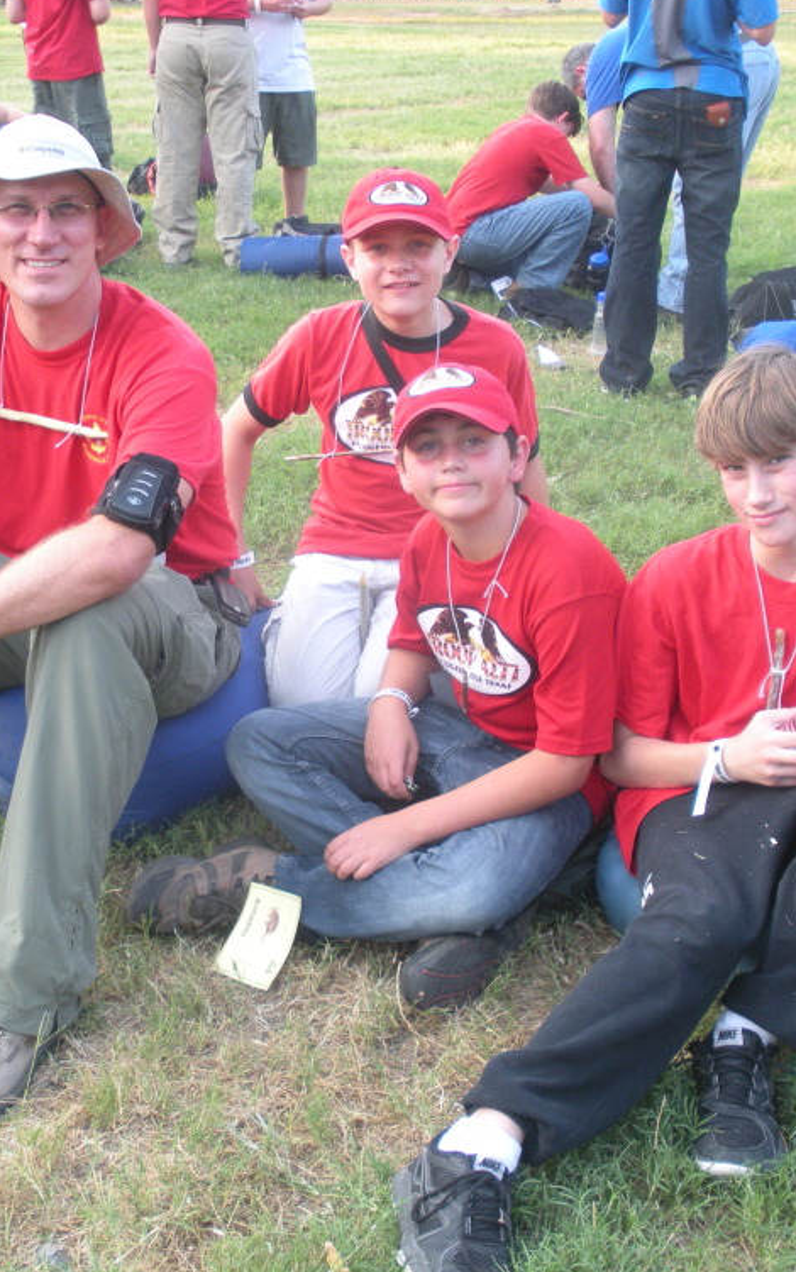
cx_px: 376
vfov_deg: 38.9
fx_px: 1803
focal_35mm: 52
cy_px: 625
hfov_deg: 24.9
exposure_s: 1/55.3
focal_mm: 6.3
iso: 130
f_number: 3.5
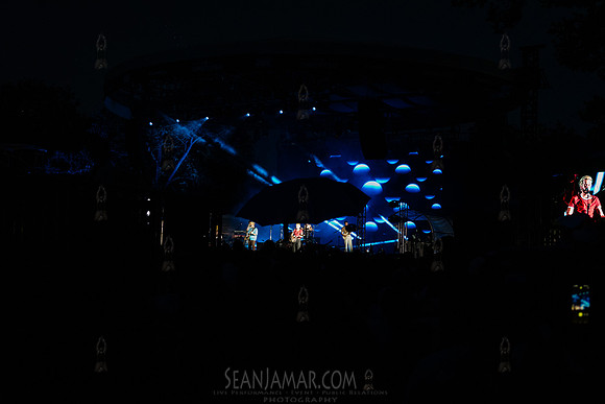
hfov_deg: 40.6
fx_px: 818
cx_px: 302
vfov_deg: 27.7
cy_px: 202
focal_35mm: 49
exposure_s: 1/400
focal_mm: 48
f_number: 3.5
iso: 6400
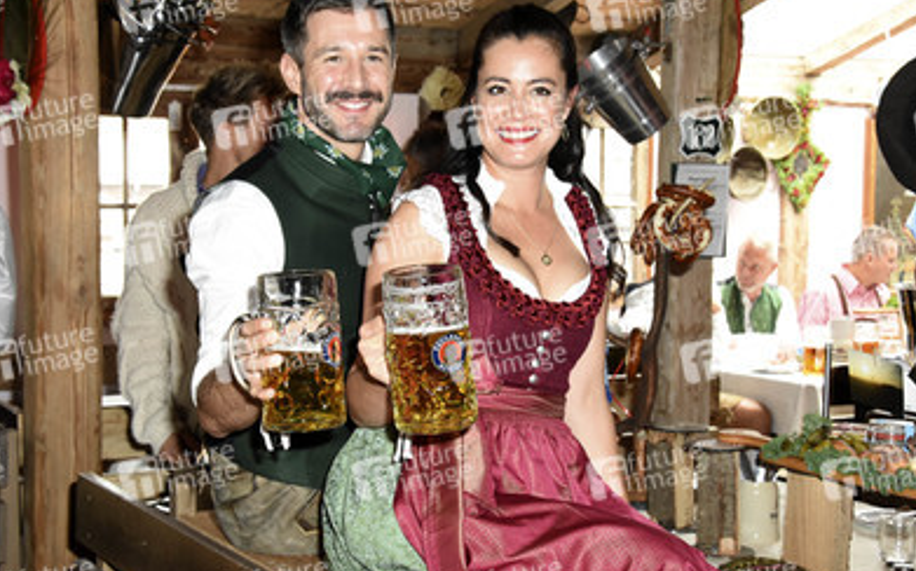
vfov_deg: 19.4
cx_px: 444
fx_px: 1672
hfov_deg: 30.6
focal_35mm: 67
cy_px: 297
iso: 1600
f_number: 8
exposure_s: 1/160
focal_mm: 38
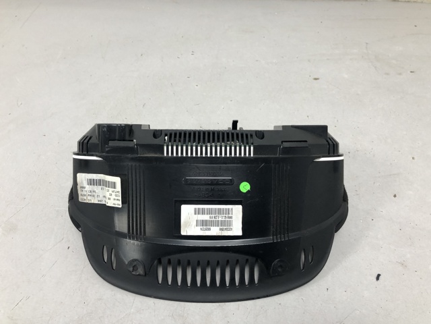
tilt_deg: -49.7
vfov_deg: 49.7
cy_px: 162
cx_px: 216
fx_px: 349
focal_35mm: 28
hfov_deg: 63.4
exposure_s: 1/25
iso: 40
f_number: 1.8
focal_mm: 4
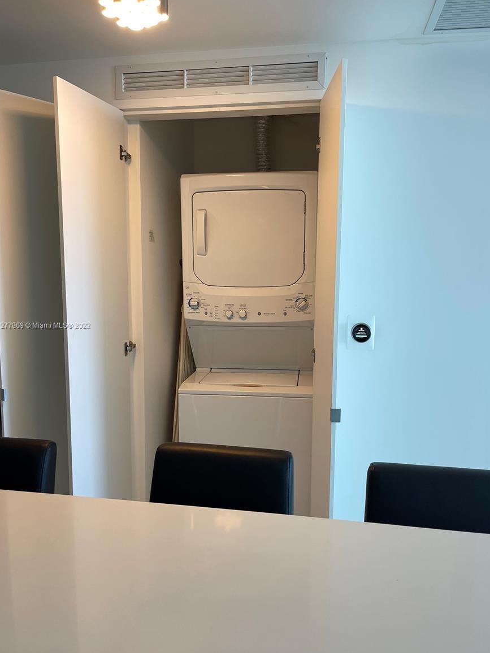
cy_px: 326
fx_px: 510
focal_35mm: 27
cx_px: 241
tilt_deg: -7.3
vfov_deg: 65.3
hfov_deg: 51.4
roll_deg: -0.6
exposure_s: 1/121
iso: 100
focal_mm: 5.1
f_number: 1.6
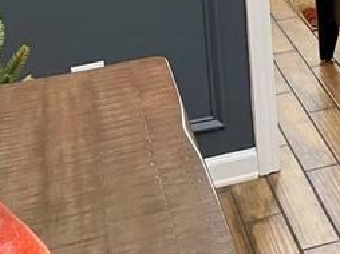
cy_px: -147
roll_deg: +1.8
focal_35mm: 105
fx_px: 1030
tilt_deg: -8.2
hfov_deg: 15.4
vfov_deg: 13.2
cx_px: 657
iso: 100
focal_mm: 4.2
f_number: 1.6
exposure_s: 1/60
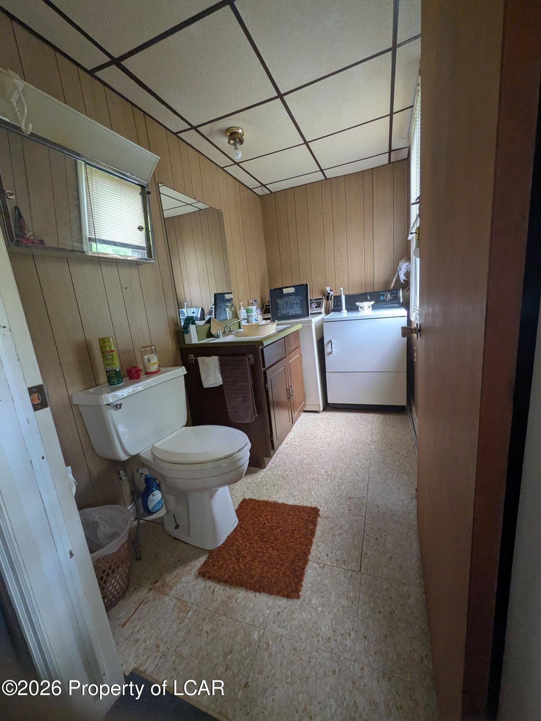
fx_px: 292
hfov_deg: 85.7
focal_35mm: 14
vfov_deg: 102.1
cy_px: 360
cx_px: 270
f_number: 2.2
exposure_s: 1/60
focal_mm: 1.83
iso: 237
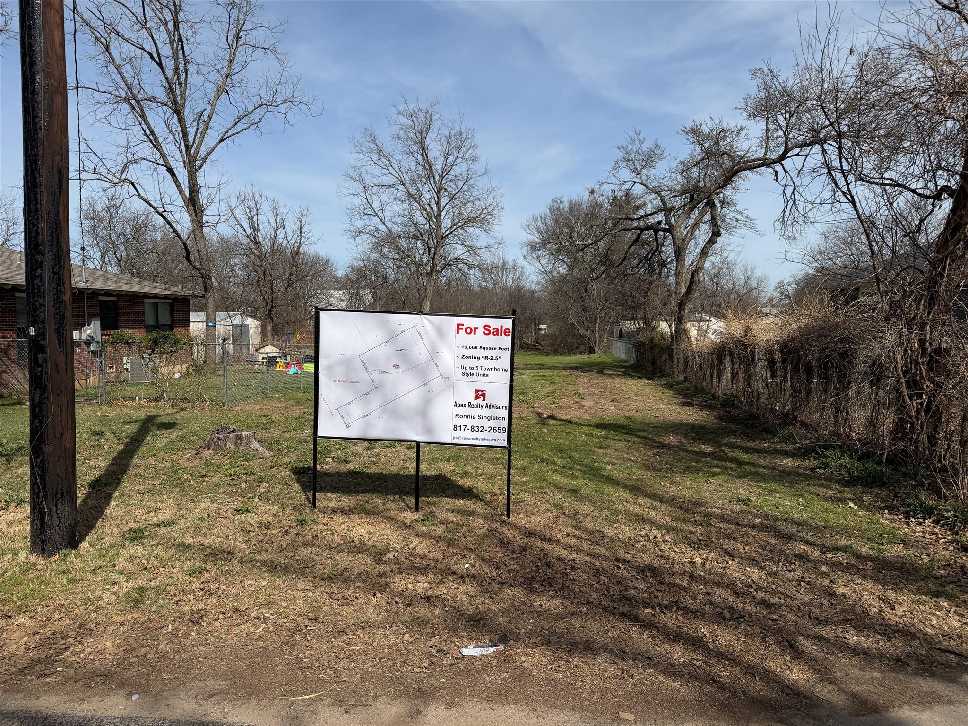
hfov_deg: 71.6
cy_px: 363
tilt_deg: -4.2
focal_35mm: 24
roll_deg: +0.1
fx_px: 671
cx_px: 484
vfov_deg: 56.8
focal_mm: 6.76
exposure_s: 1/9091
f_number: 1.78
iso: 80
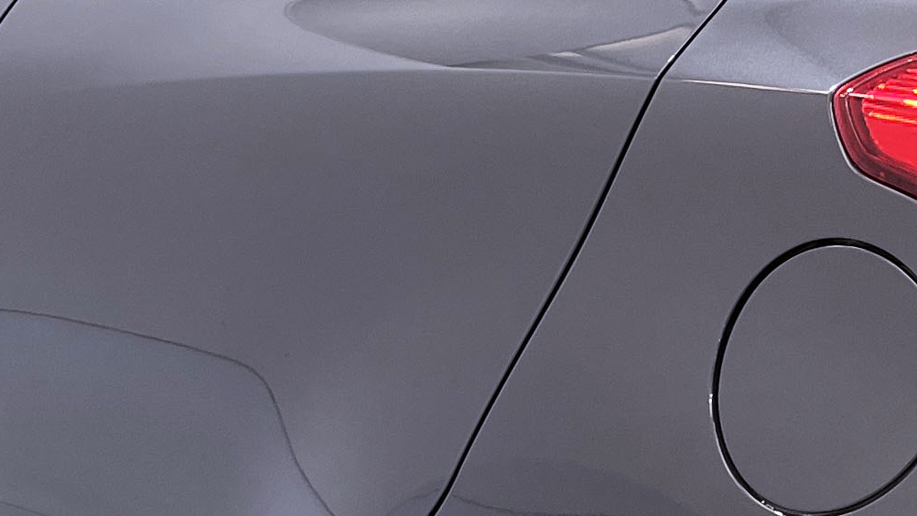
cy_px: 249
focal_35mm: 114
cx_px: 845
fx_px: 2772
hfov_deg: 18.4
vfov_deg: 10.6
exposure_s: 1/122
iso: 64
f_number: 1.6
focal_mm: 5.1
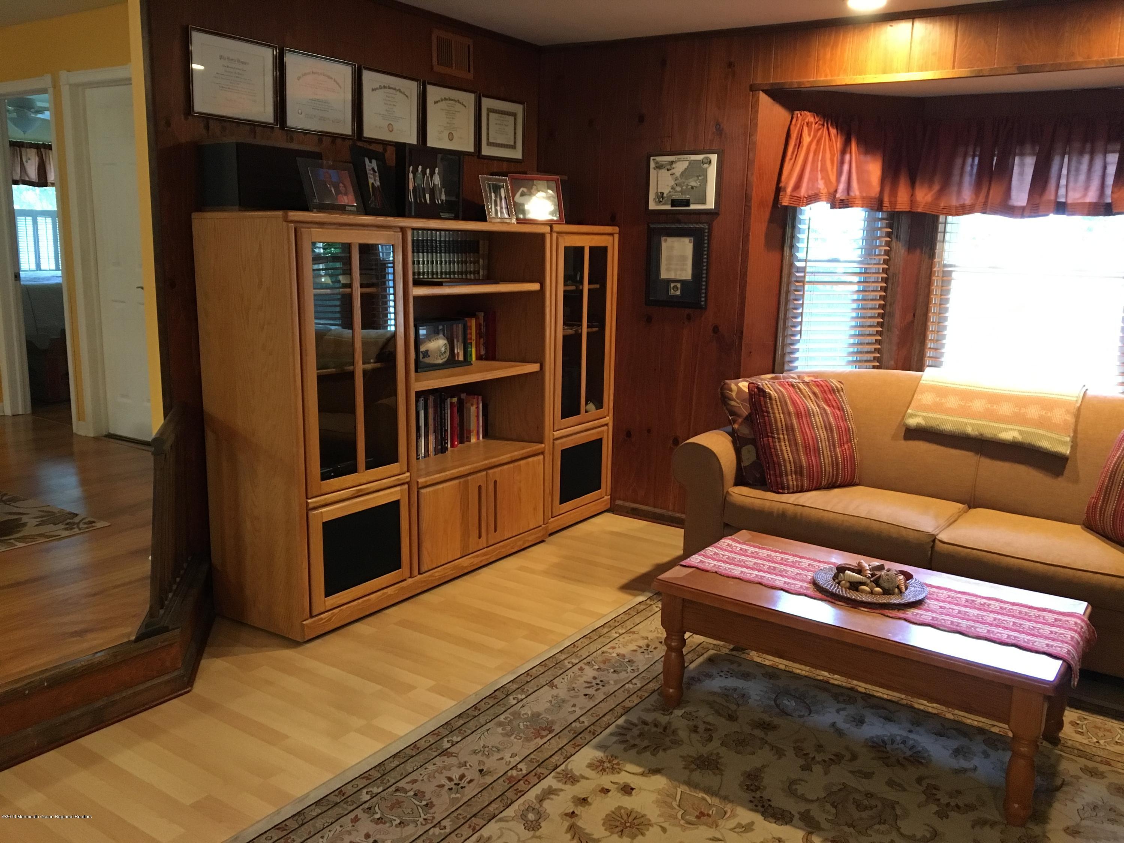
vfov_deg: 48.2
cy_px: 422
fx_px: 942
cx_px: 562
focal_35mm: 29
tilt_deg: -9.3
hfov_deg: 61.7
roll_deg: -1.6
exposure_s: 1/30
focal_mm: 4.15
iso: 200
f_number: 2.2
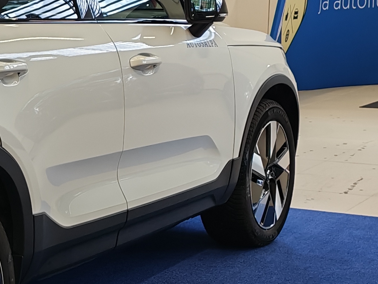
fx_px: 1147
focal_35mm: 105
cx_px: -151
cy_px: 156
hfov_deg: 17.3
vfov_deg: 14.1
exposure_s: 1/100
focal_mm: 6.12
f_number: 1.9
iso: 106
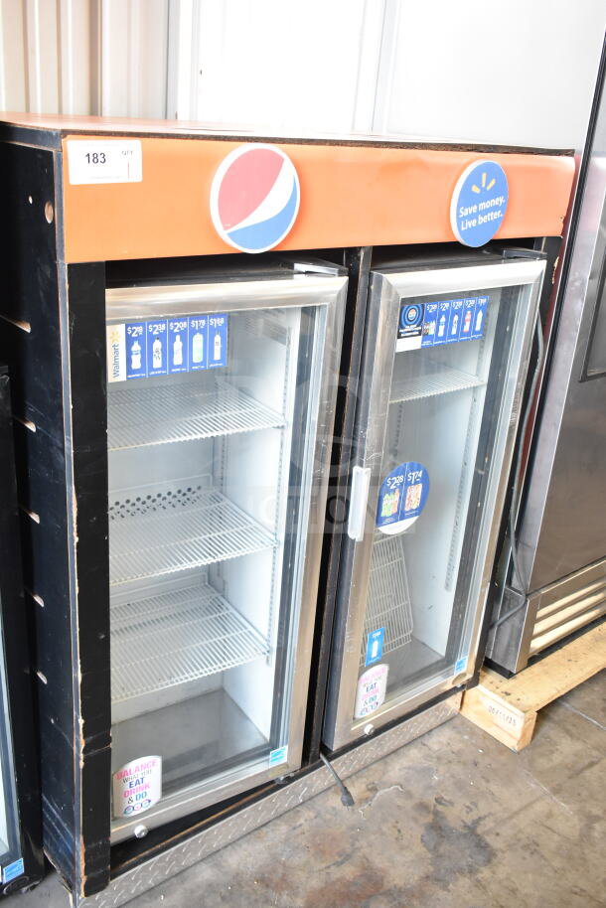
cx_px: 303
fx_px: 833
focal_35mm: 33
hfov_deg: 40.0
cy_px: 454
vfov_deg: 57.2
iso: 1600
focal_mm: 22
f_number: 3.8
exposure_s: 1/60
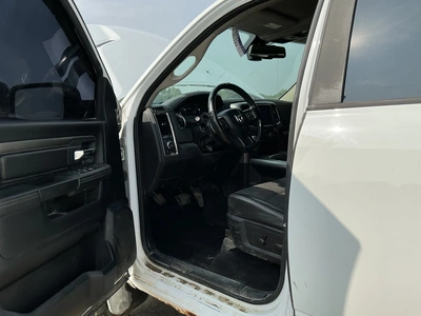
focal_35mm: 28
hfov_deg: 63.4
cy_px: 158
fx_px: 341
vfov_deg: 49.7
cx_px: 210
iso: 25
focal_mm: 3
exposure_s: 1/1490
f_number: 1.8
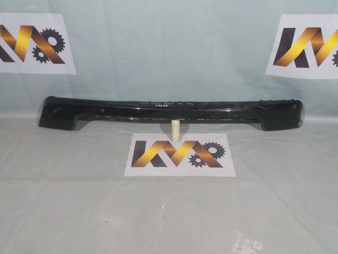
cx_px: 169
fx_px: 273
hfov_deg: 63.4
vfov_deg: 49.7
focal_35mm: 28
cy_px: 127
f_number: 1.9
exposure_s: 1/17
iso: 160
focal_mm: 3.7
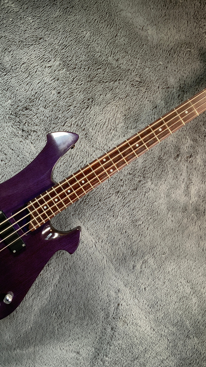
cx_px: 103
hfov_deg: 27.7
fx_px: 418
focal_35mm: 43
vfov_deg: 47.4
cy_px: 180
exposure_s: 1/120
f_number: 1.8
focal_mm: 3
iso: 64
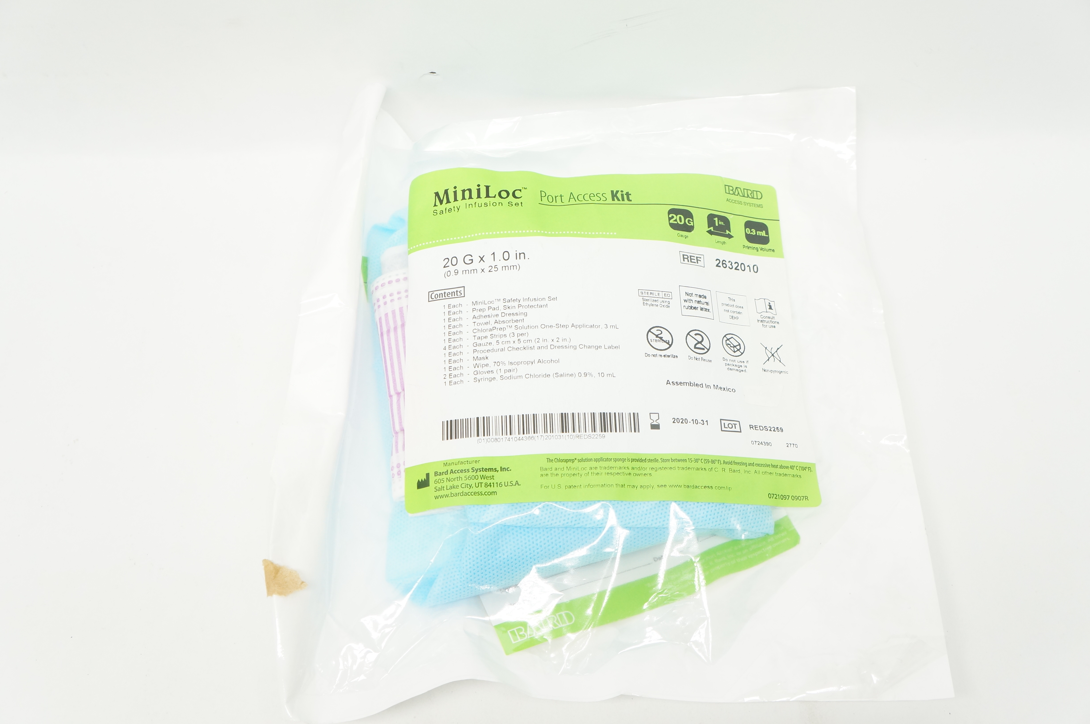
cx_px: 545
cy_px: 362
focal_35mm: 44
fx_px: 1316
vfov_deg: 30.8
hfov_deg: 45.0
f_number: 5.6
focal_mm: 29
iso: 800
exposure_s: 1/125
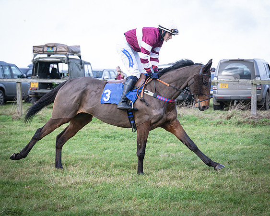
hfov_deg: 18.0
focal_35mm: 106
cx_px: 172
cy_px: 100
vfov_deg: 14.5
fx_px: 849
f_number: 4
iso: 400
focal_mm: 70
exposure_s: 1/800
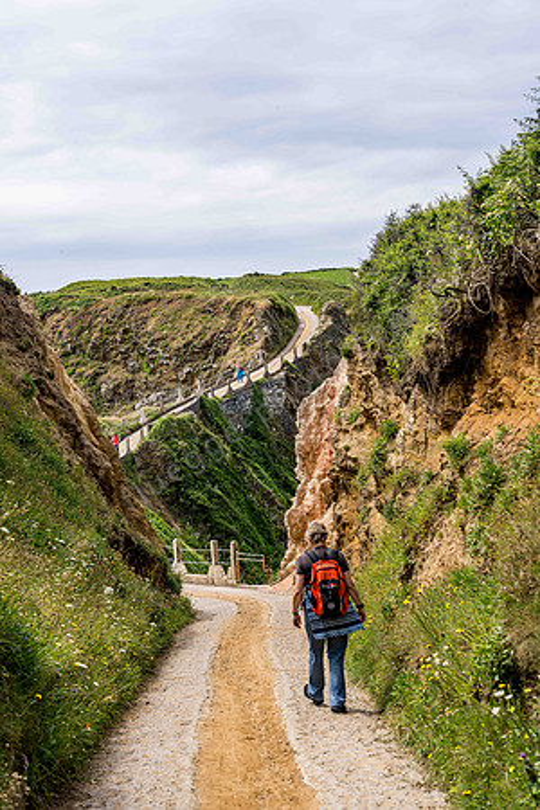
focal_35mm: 56
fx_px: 1260
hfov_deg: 24.2
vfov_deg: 35.6
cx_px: 270
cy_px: 405
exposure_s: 1/500
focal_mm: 56
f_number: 5.6
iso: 100
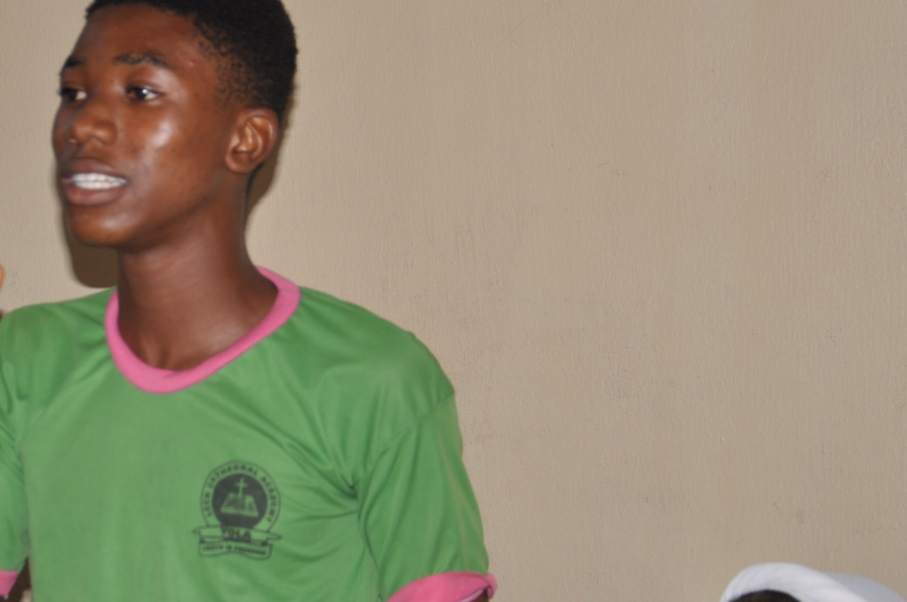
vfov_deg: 12.5
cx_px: 184
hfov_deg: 18.6
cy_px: 272
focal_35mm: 109
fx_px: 2743
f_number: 4.8
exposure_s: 1/60
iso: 200
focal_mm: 42
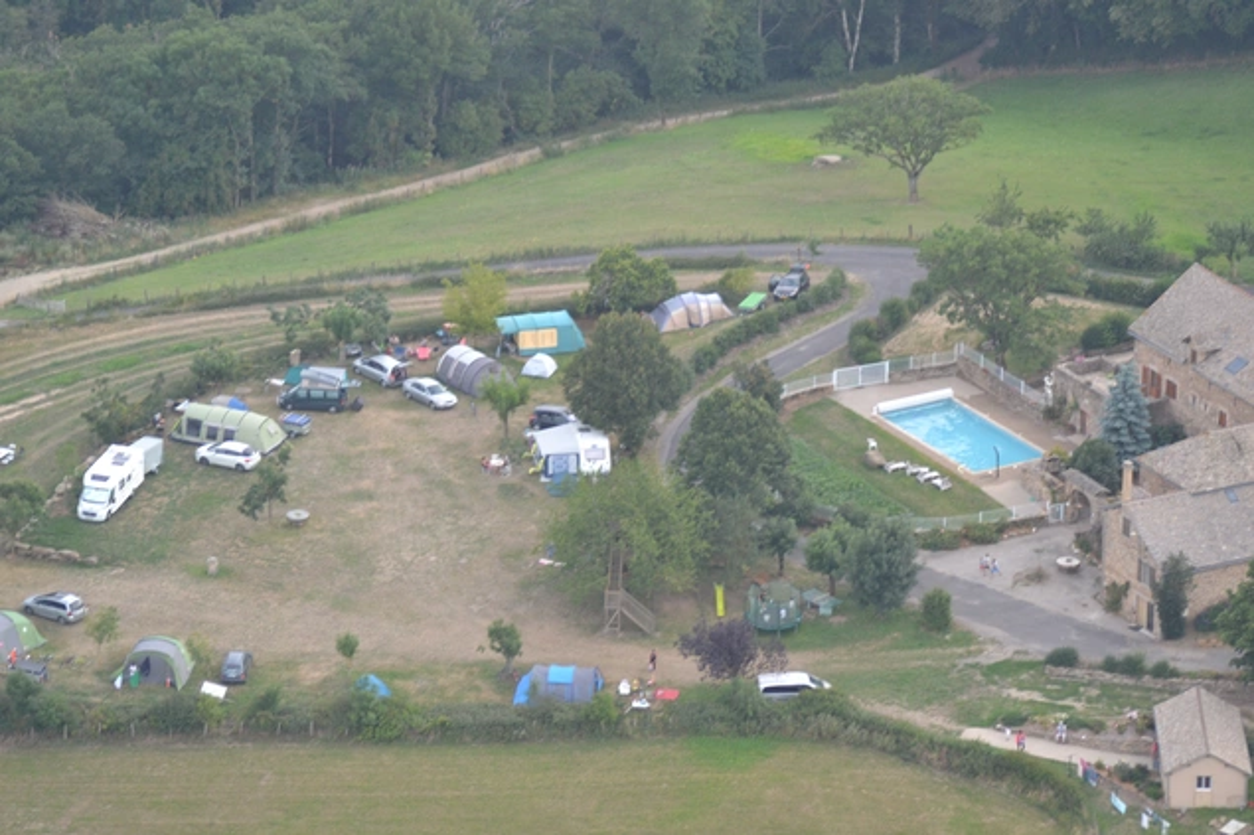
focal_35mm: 202
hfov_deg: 10.2
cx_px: 627
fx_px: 7051
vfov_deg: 6.8
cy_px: 418
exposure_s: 1/400
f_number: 5
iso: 400
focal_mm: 135
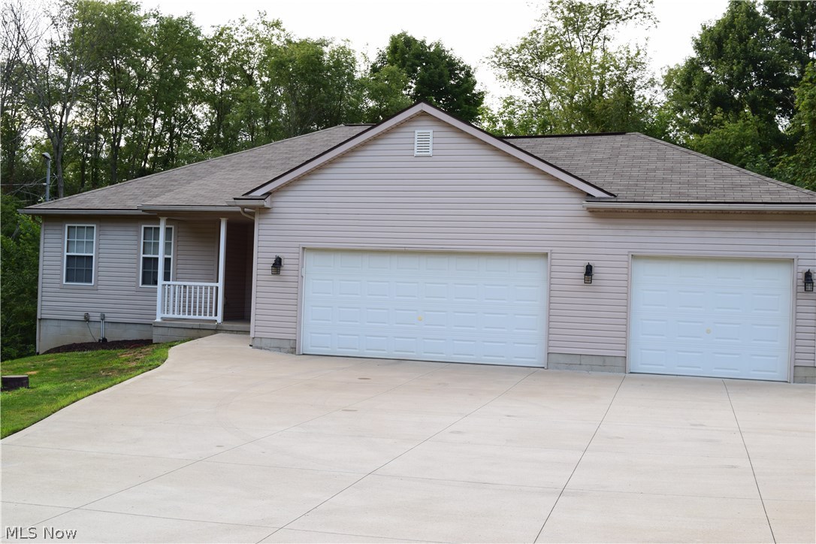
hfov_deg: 46.4
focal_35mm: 42
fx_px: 952
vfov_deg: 31.9
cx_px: 408
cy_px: 272
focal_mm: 28
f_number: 8
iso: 400
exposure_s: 1/60
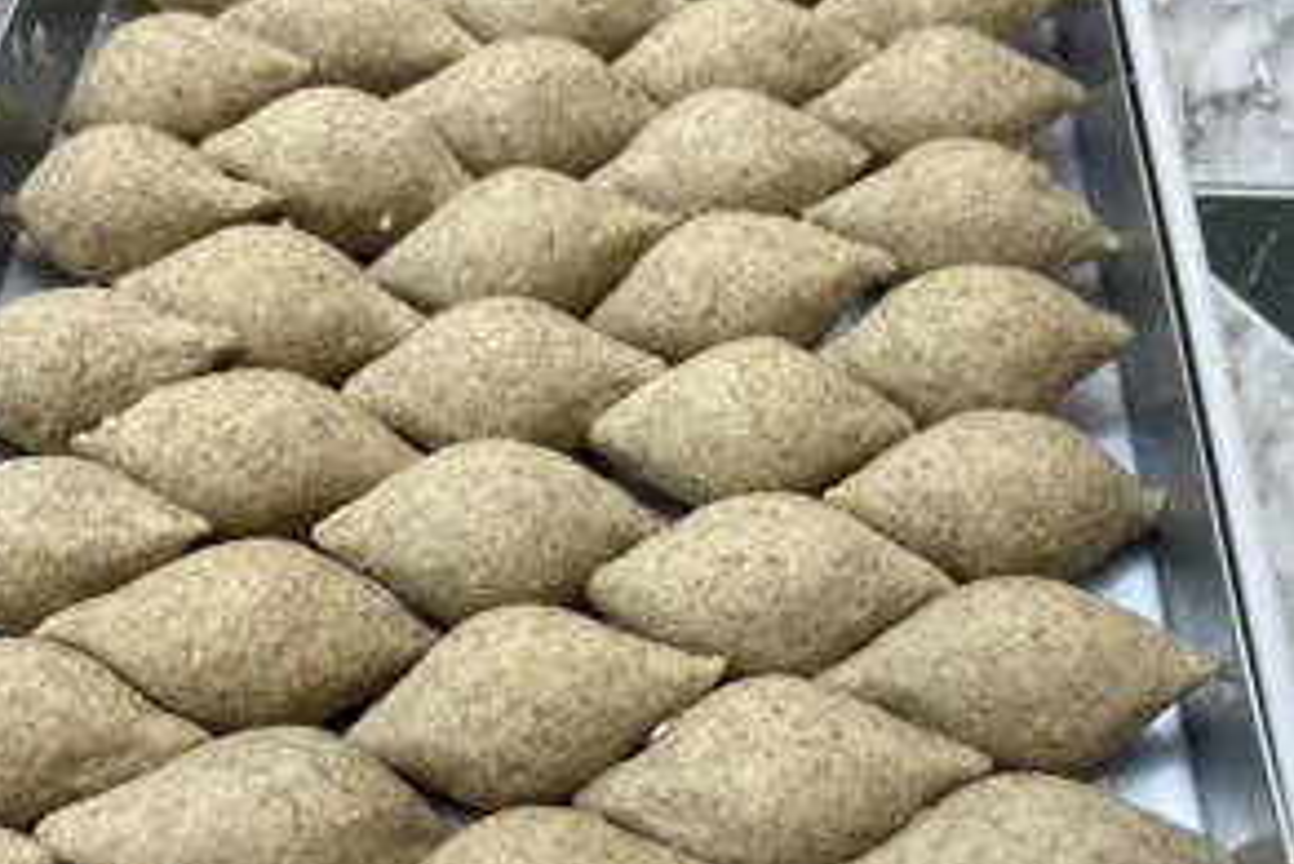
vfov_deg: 35.8
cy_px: 545
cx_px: 634
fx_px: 1331
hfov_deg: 51.9
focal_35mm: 37
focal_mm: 5.7
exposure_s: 1/100
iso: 100
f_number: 1.5
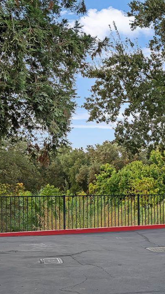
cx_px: 172
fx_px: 367
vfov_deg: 43.1
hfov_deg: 24.0
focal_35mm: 47
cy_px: 193
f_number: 8
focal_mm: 21.5
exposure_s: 1/80
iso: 250
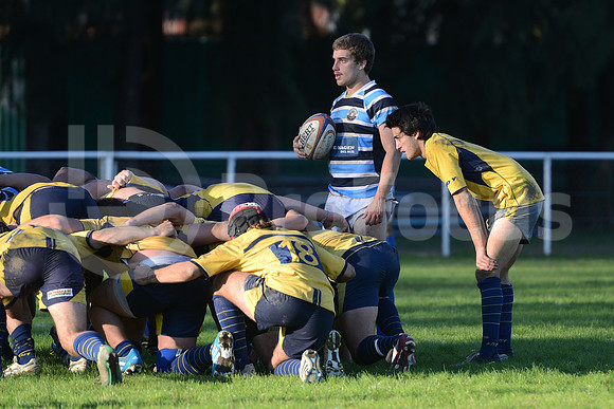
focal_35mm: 270
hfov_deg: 7.6
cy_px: 204
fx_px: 4606
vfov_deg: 5.1
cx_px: 307
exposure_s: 1/500
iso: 400
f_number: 4
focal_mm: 270
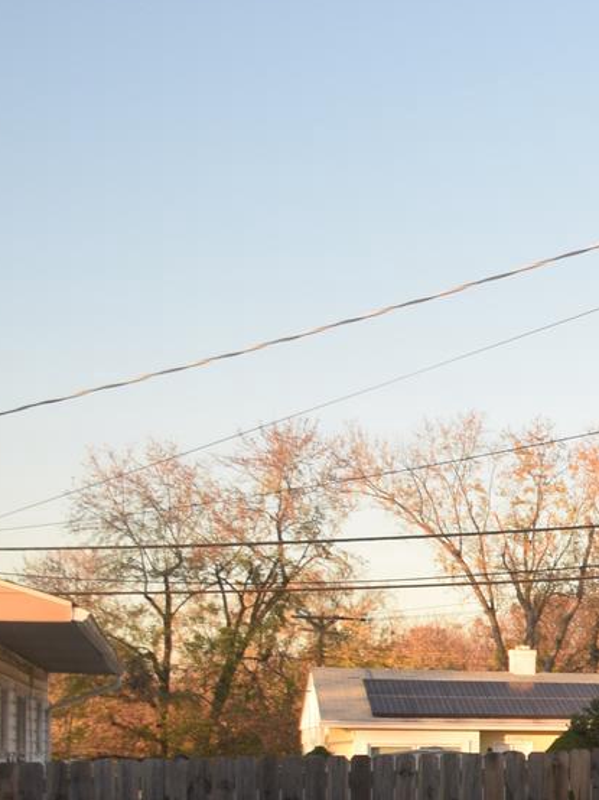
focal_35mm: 96
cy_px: 734
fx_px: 2217
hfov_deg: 13.6
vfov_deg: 20.0
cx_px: 1110
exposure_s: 1/125
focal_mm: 18
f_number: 5.6
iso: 320
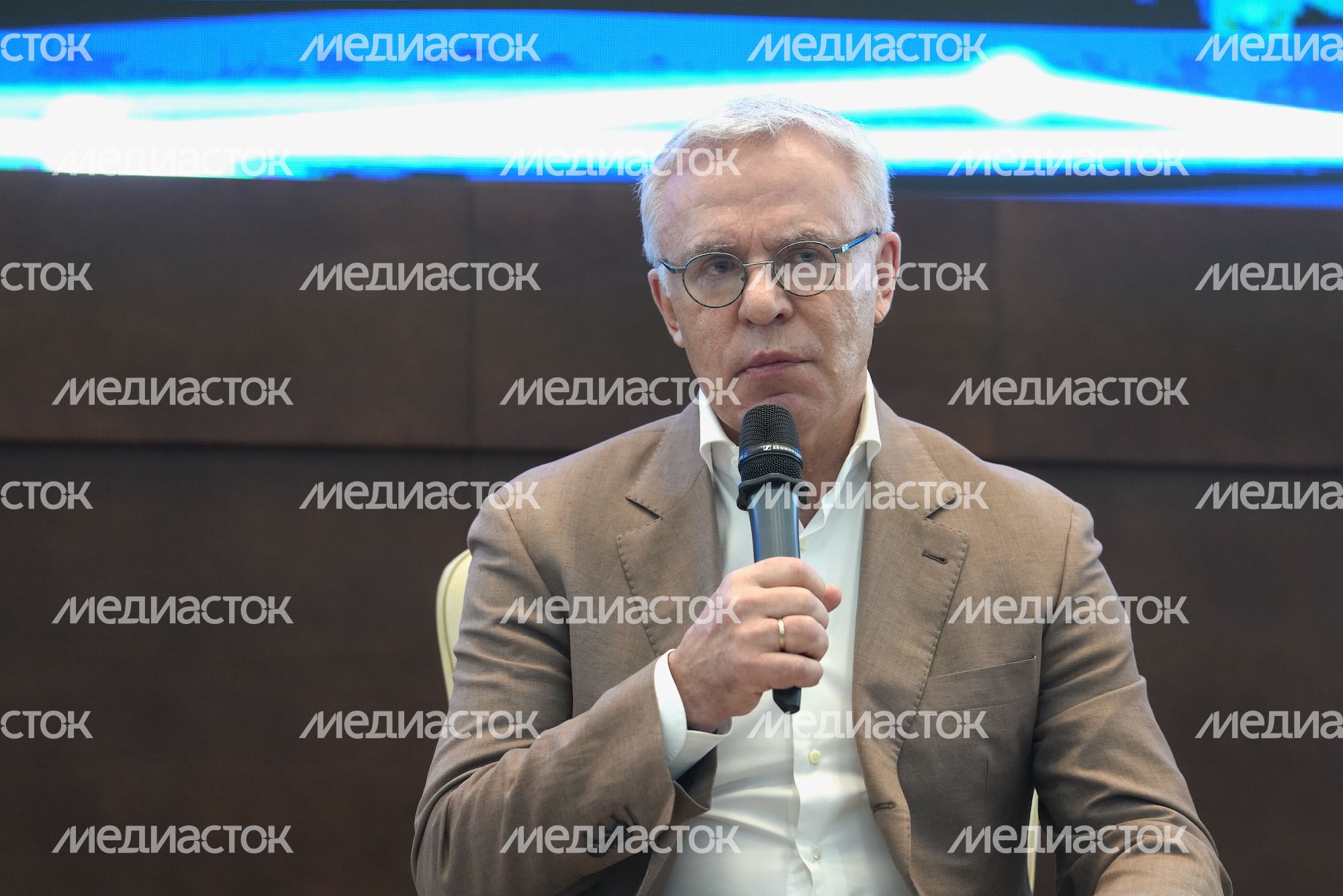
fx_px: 7462
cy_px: 448
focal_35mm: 200
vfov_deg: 6.9
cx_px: 672
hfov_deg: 10.3
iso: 1600
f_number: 3.5
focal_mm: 200
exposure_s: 1/250
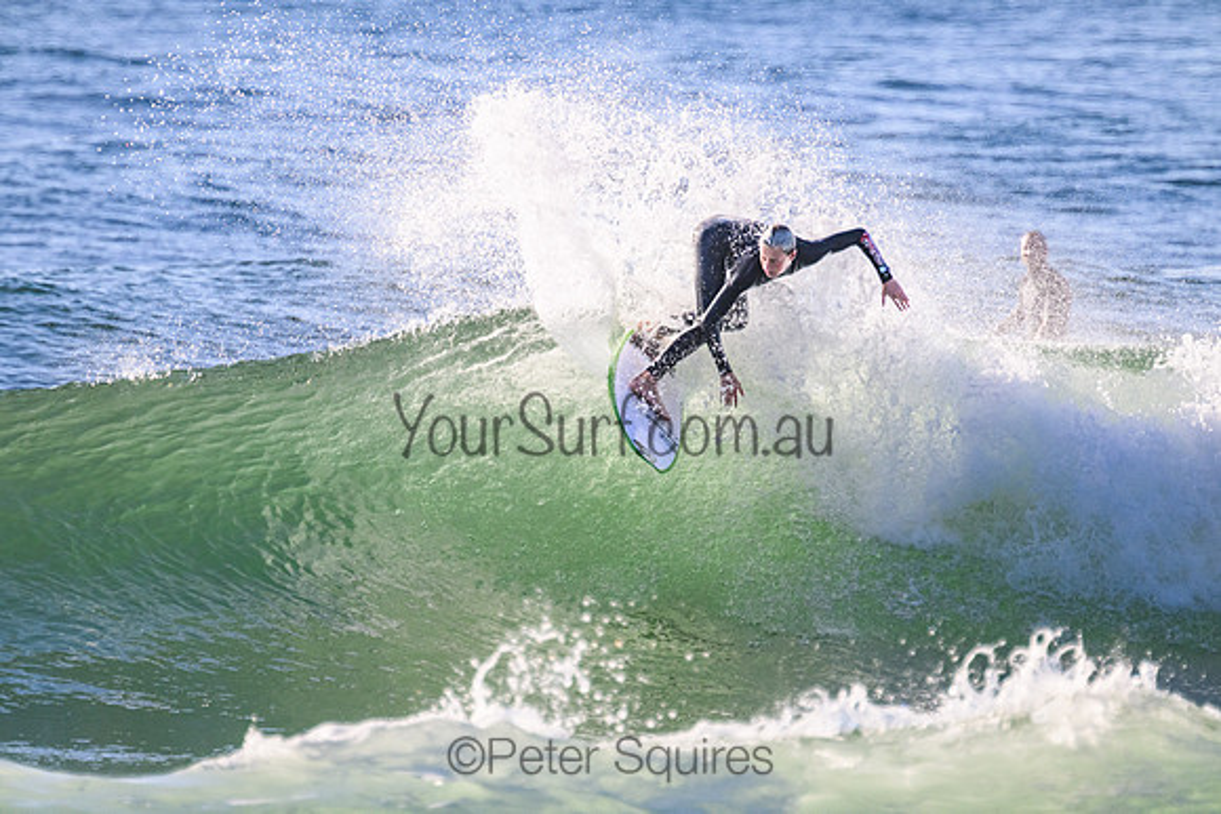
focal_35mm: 800
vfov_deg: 1.7
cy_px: 407
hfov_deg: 2.6
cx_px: 610
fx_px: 27138
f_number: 11
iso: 1800
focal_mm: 800
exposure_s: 1/2000
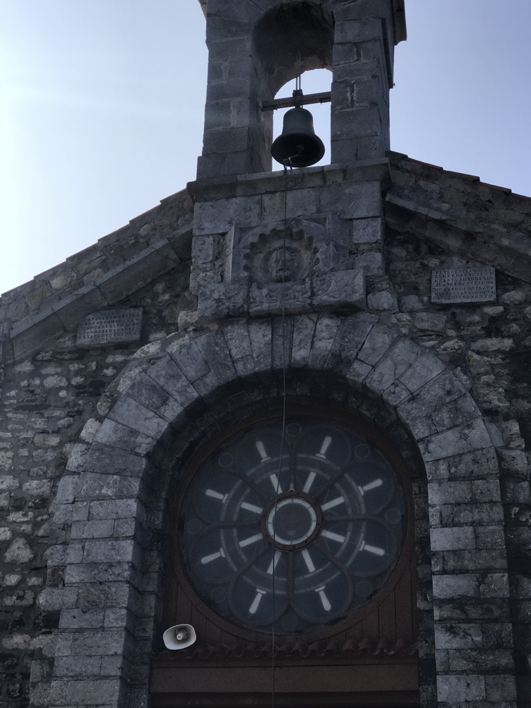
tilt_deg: +31.6
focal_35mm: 57
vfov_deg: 33.8
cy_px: 354
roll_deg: -1.7
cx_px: 266
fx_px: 1166
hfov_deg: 25.7
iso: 20
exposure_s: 1/1212
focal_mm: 6.6
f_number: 2.8
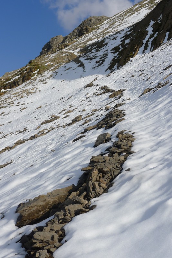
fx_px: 337
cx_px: 86
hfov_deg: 28.7
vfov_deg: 41.9
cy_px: 129
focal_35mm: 47
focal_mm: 10
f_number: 4.5
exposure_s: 1/1000
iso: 80
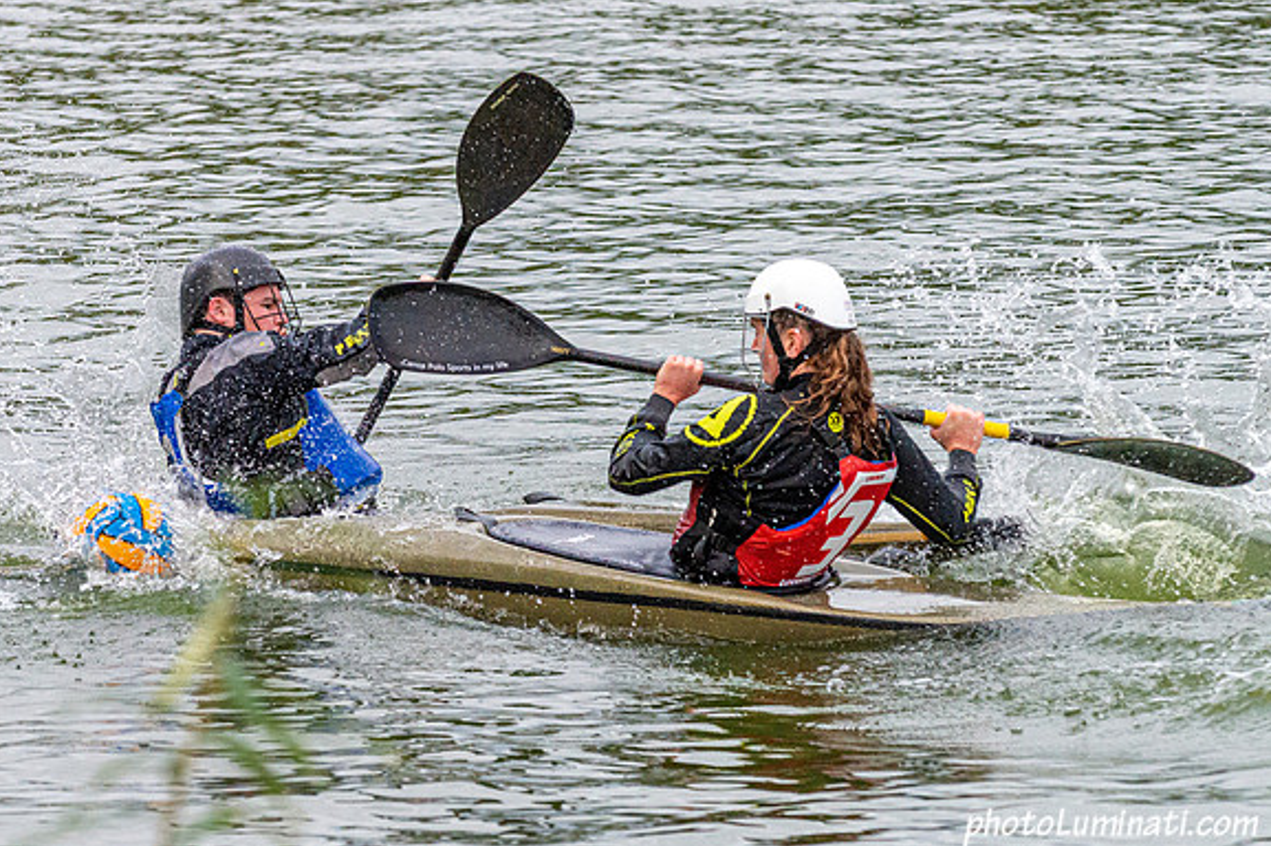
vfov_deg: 3.8
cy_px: 501
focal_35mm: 366
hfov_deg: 5.6
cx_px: 577
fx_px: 12914
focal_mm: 200
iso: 2500
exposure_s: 1/3200
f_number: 6.3
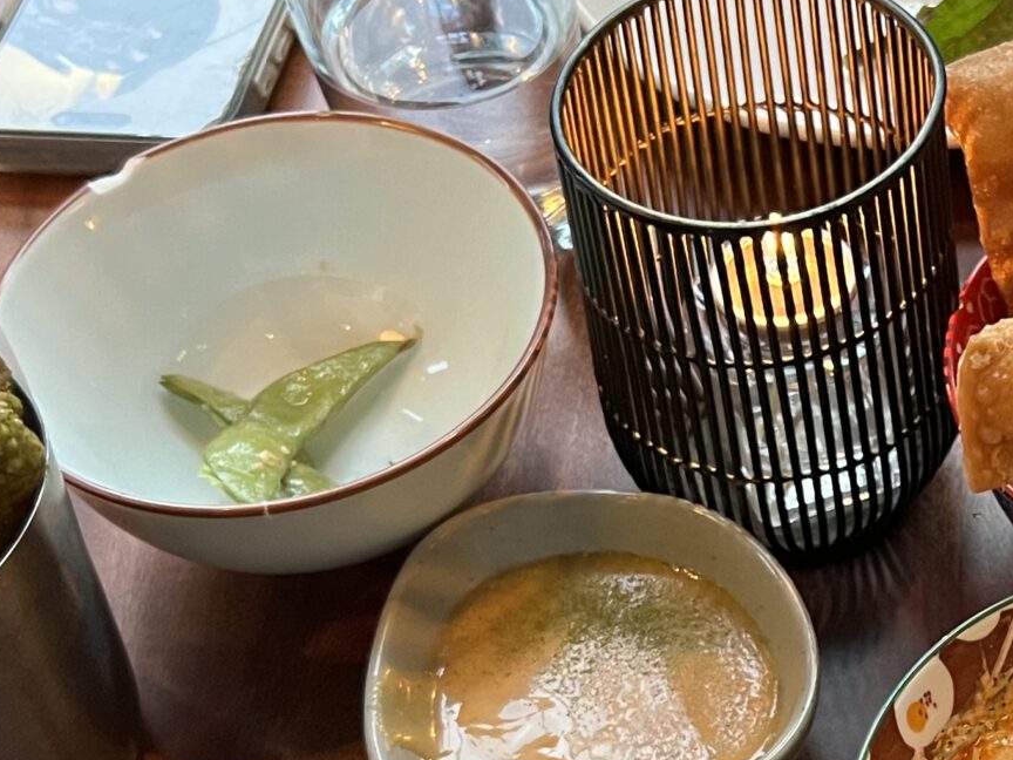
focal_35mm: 77
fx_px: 2253
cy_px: 638
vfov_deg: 18.9
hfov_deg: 24.4
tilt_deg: -52.1
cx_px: 977
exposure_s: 1/40
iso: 400
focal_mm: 5.7
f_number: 1.5
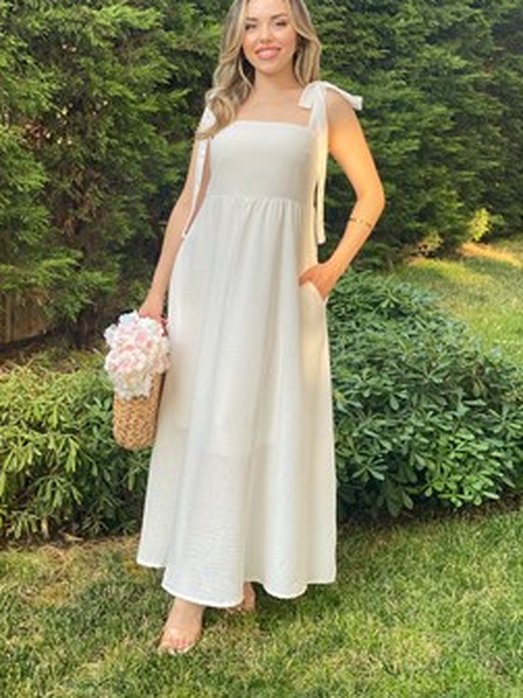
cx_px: 266
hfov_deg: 22.9
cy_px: 304
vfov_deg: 30.2
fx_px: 1289
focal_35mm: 64
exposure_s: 1/122
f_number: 2
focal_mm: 6
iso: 40
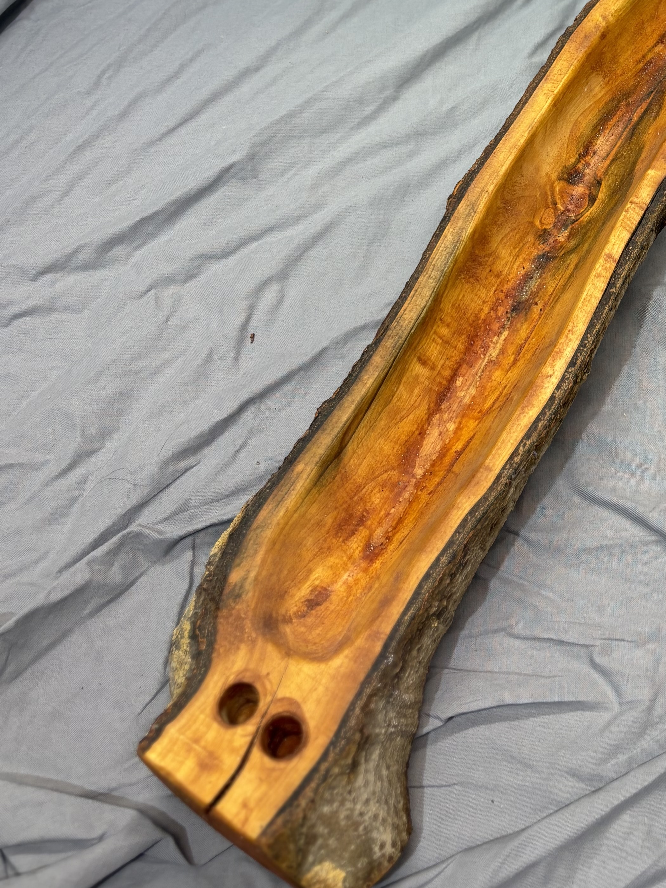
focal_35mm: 53
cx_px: 628
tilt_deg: -54.1
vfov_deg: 34.2
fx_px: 1359
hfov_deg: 26.4
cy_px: 87
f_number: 1.6
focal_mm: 5.96
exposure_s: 1/100
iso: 80
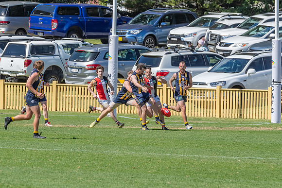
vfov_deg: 2.9
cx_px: 139
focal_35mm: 469
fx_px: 3673
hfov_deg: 4.4
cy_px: 98
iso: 800
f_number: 13
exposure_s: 1/1250
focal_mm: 300
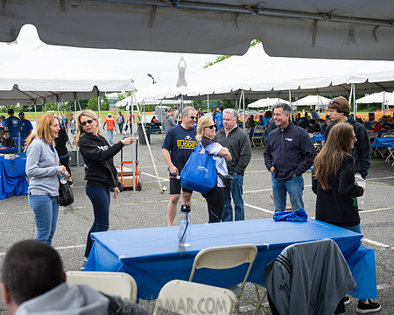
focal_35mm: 46
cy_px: 156
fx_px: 536
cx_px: 181
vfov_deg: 32.7
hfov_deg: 40.3
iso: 200
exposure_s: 1/800
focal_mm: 38
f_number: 3.5
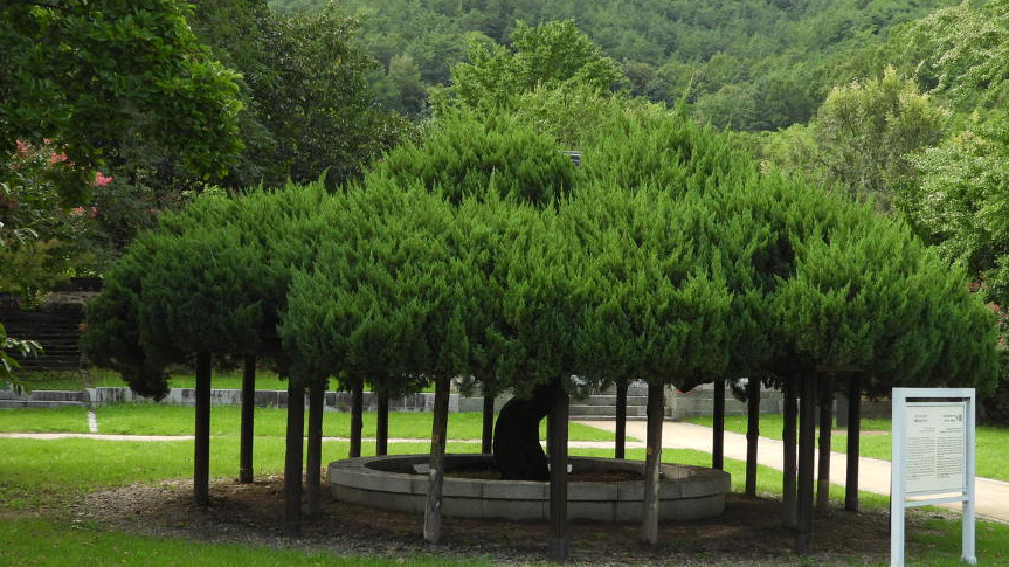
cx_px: 555
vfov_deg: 22.6
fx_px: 1418
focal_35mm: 53
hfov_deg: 39.1
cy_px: 296
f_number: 3.2
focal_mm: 7.4
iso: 100
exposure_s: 1/320
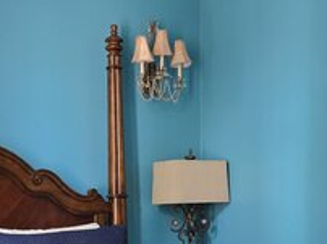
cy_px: 283
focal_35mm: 73
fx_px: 689
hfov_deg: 26.6
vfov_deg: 19.1
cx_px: 126
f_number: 1.8
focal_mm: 5.4
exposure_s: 1/60
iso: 800
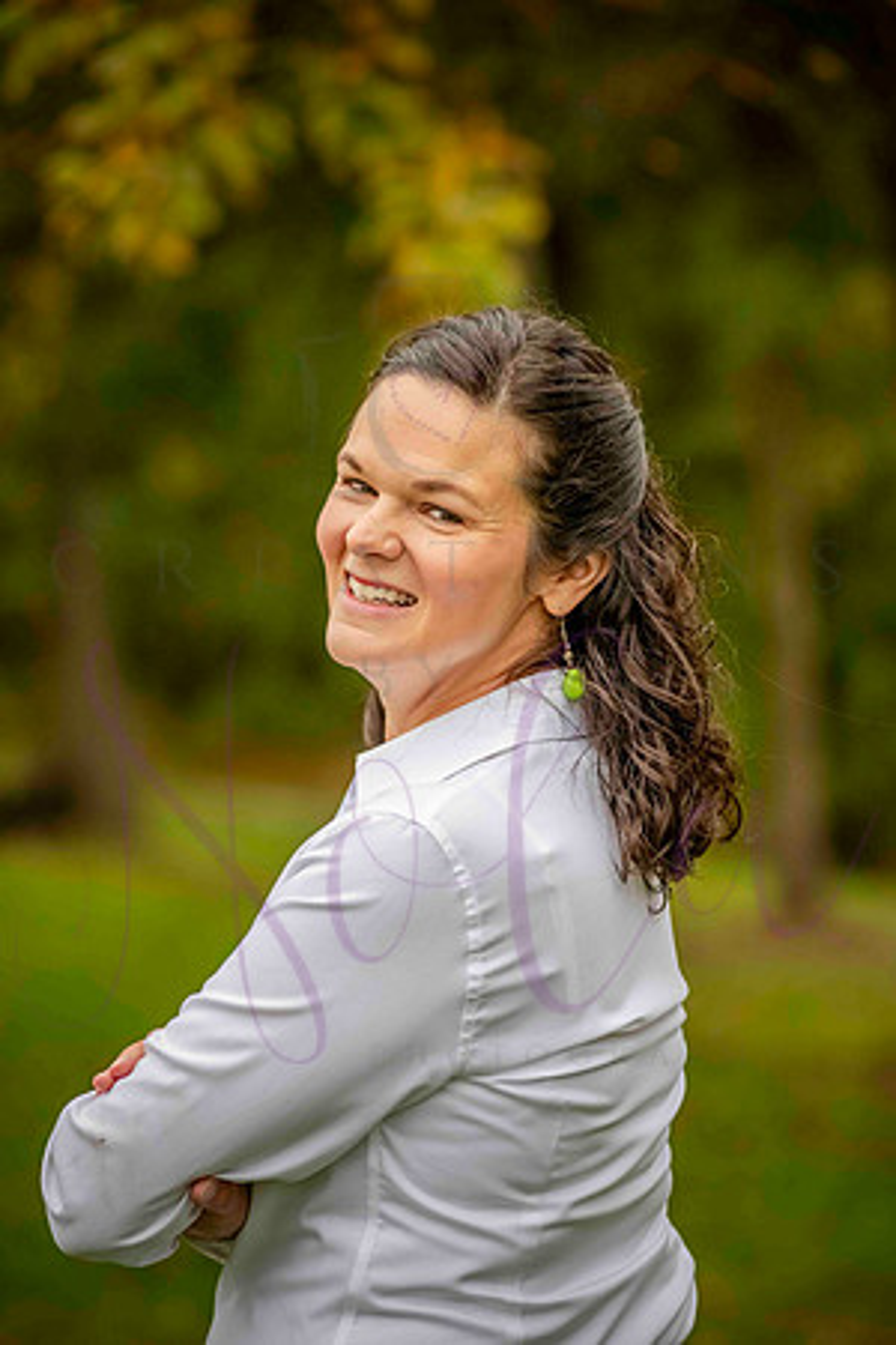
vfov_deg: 18.3
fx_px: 4181
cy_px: 672
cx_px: 448
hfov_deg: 12.2
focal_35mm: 112
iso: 2000
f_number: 4
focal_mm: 112
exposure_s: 1/1600
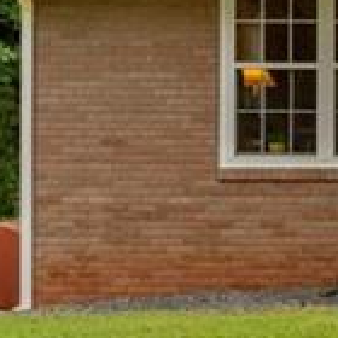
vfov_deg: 9.5
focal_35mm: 180
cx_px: 920
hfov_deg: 8.5
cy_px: -98
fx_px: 1988
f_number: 4.5
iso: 100
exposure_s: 1/80
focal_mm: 29
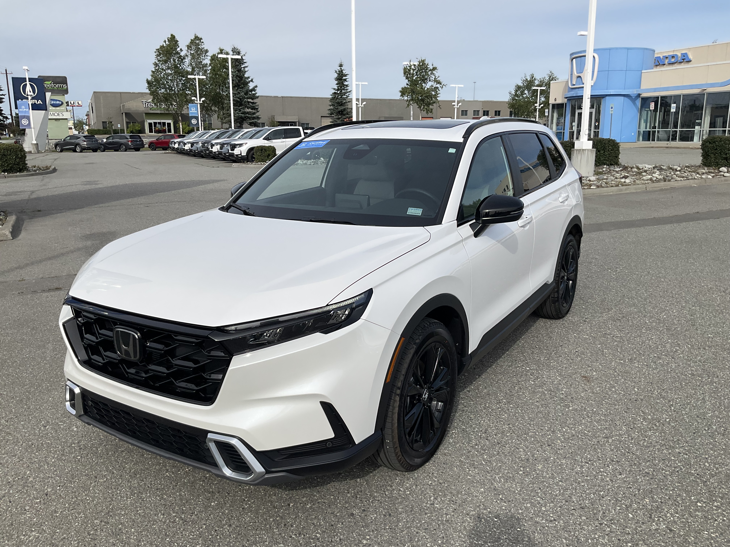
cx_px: 365
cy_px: 274
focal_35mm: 29
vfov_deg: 48.2
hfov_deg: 61.7
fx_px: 612
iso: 25
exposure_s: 1/2538
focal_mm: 3
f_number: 1.8
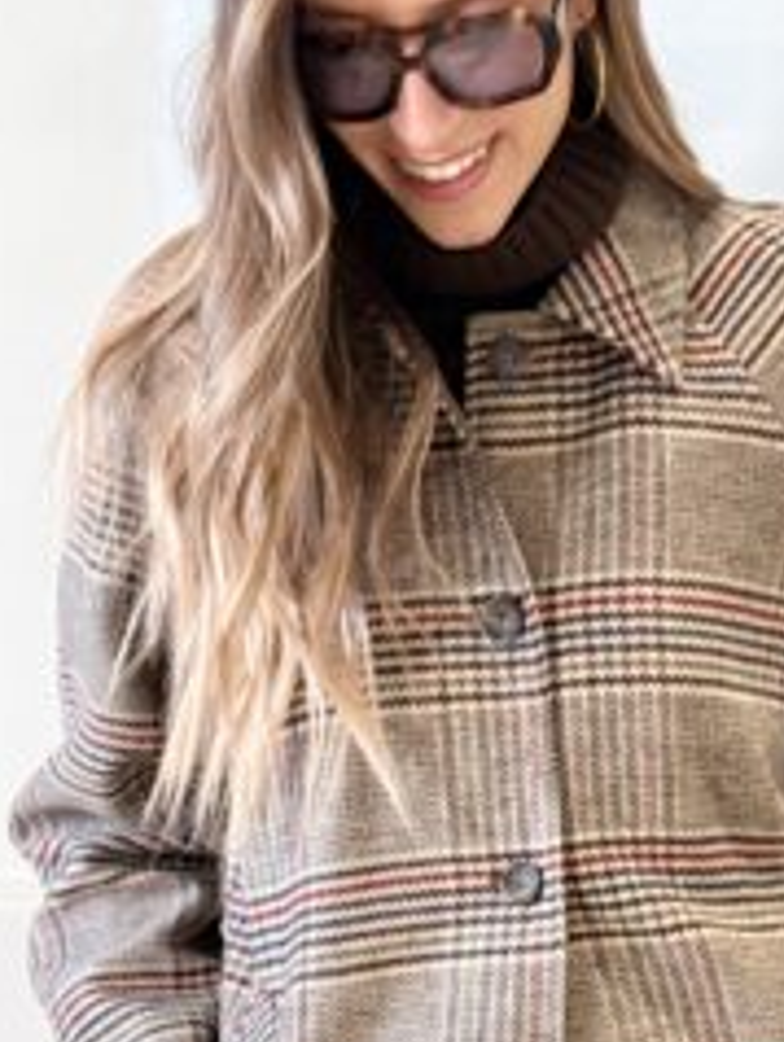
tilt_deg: -10.5
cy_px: 1000
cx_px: 666
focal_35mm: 94
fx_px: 2834
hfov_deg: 15.6
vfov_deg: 20.3
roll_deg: -0.3
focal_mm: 6.76
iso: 160
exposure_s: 1/100
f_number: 1.78
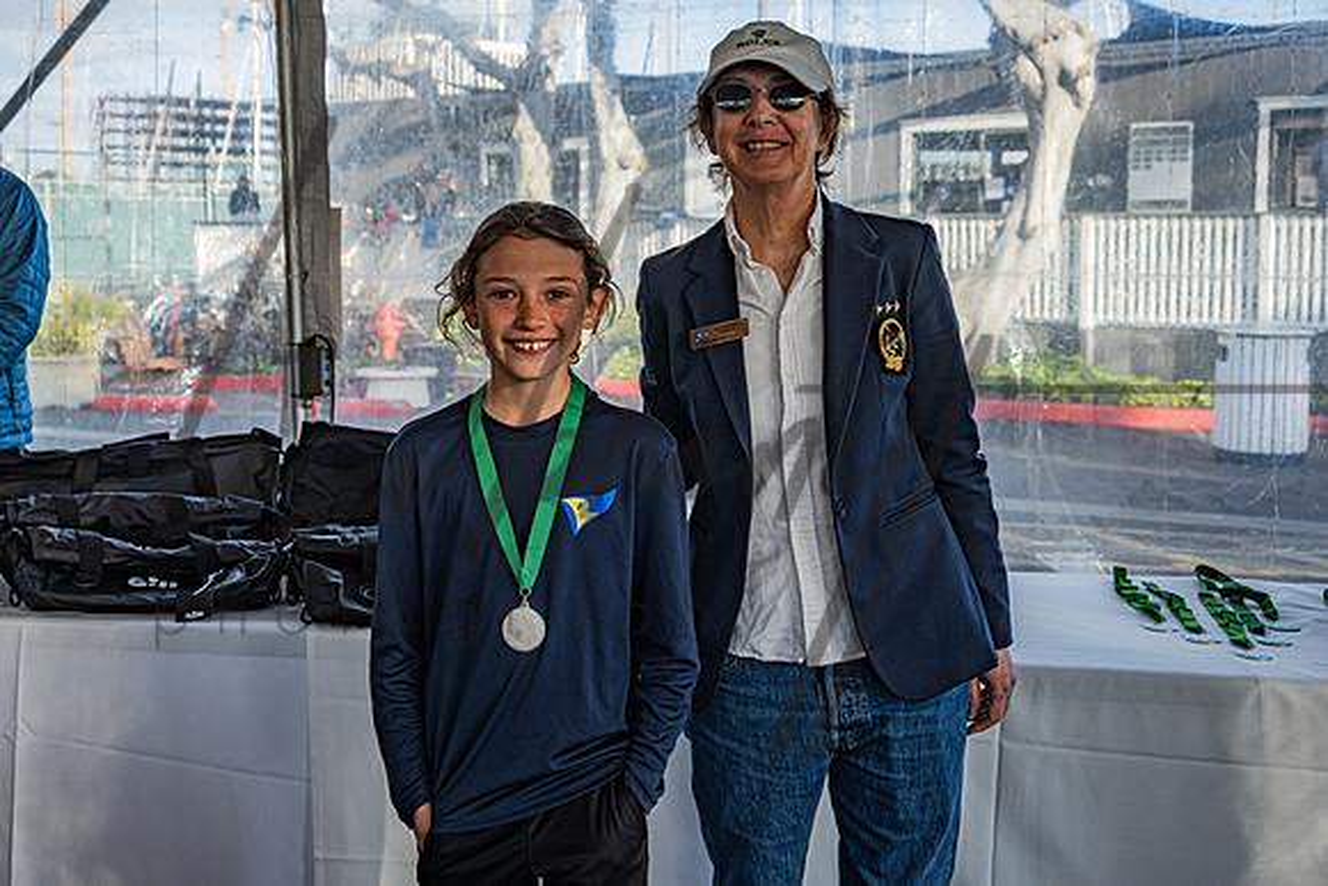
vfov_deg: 28.8
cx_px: 553
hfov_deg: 42.1
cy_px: 343
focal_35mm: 47
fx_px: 1717
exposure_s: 1/250
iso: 160
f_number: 5.6
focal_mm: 38
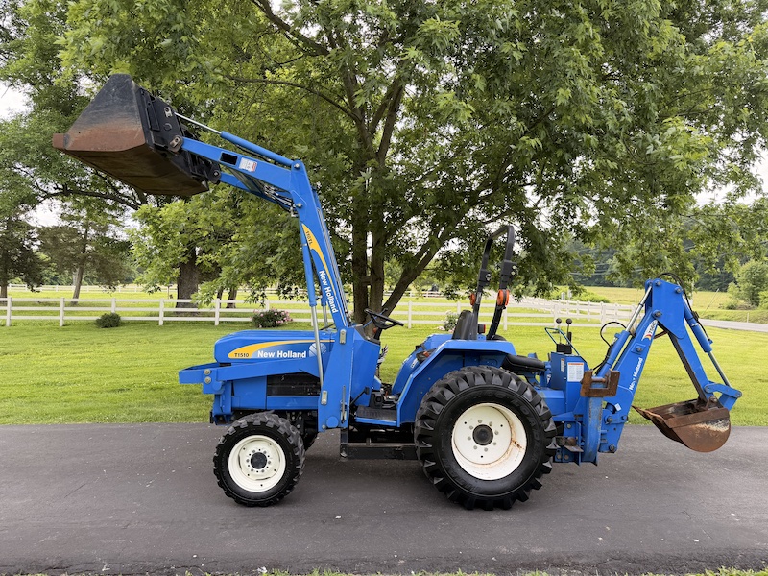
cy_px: 288
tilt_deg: +4.7
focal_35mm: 24
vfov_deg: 56.8
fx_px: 532
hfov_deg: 71.6
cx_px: 384
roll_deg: -0.3
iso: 100
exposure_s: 1/780
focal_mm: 6.76
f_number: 1.78
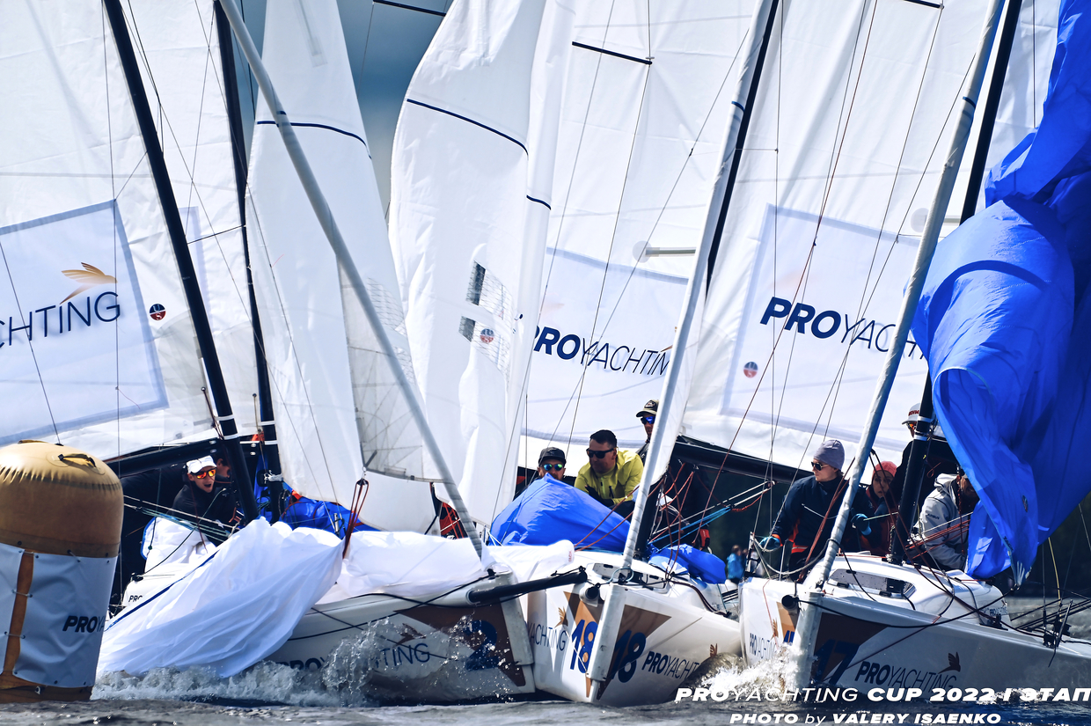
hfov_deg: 6.9
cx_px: 546
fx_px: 9085
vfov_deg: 4.6
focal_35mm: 300
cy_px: 363
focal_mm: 300
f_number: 5.6
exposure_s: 1/1600
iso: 100
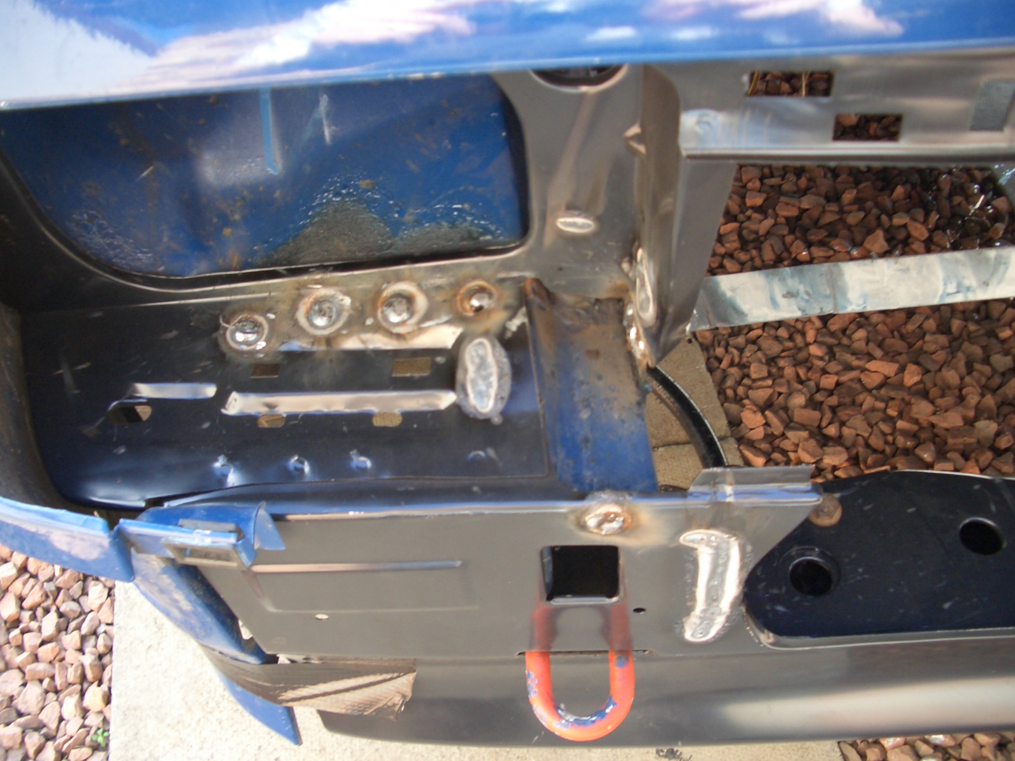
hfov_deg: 52.6
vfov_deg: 40.7
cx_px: 508
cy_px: 380
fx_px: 1026
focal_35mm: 35
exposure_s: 1/100
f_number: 2.6
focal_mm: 5.8
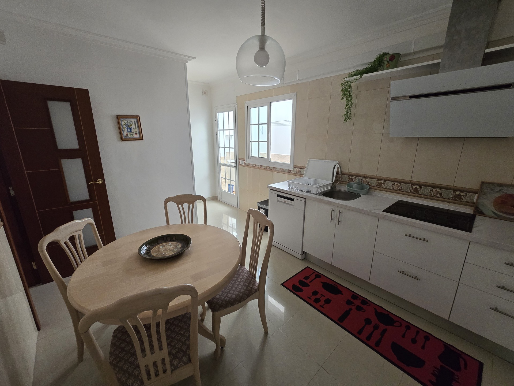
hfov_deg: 106.2
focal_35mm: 13
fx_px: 193
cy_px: 193
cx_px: 257
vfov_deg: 89.9
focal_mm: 2.2
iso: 320
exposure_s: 1/50
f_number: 2.2
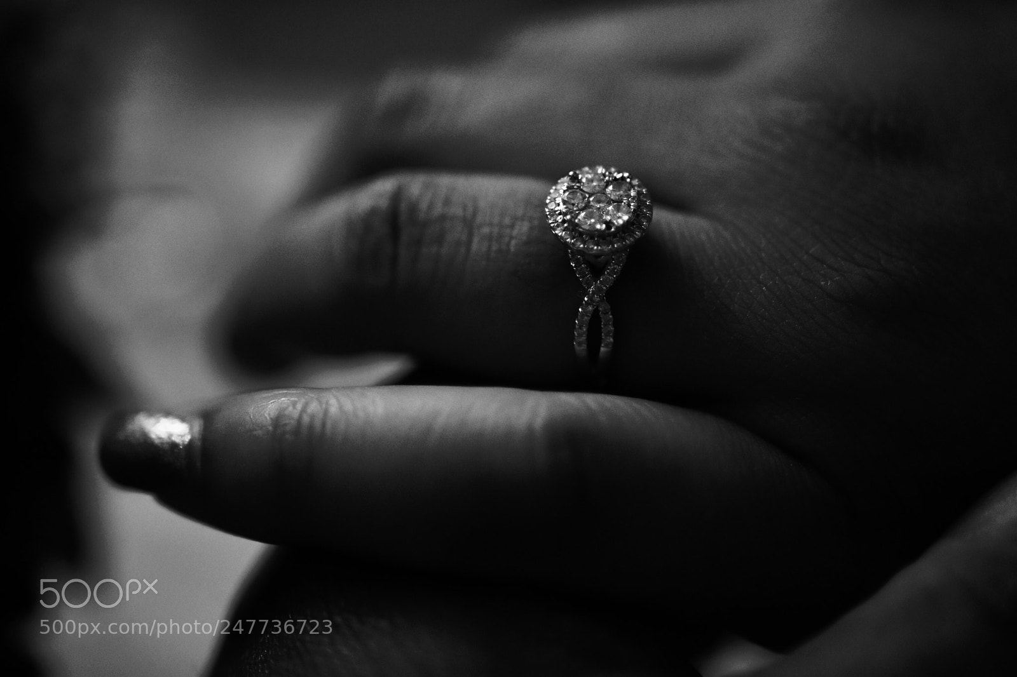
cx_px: 508
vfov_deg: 25.7
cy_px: 338
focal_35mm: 52
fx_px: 1483
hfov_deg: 37.9
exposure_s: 1/250
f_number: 1.8
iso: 1000
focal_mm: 35
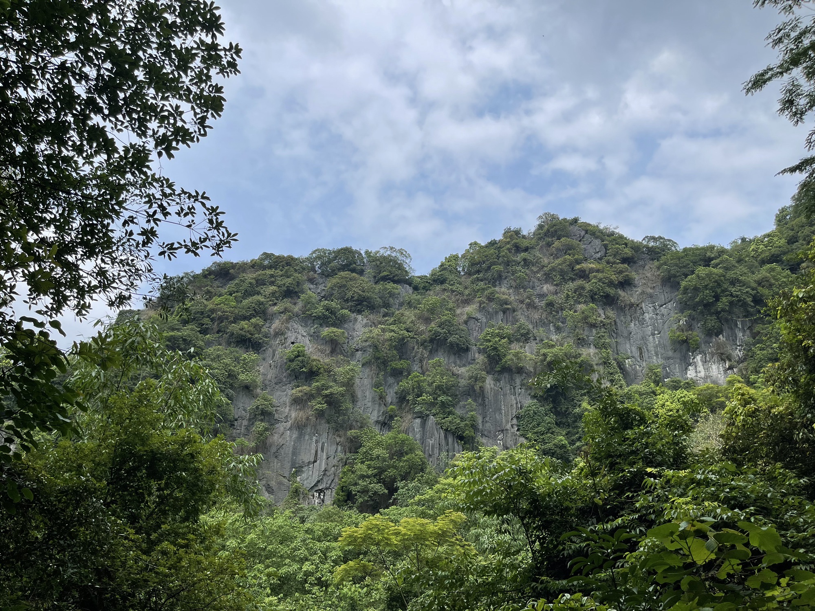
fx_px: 612
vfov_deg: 53.1
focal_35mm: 26
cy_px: 306
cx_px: 408
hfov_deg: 67.3
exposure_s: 1/4348
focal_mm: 5.1
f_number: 1.6
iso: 32
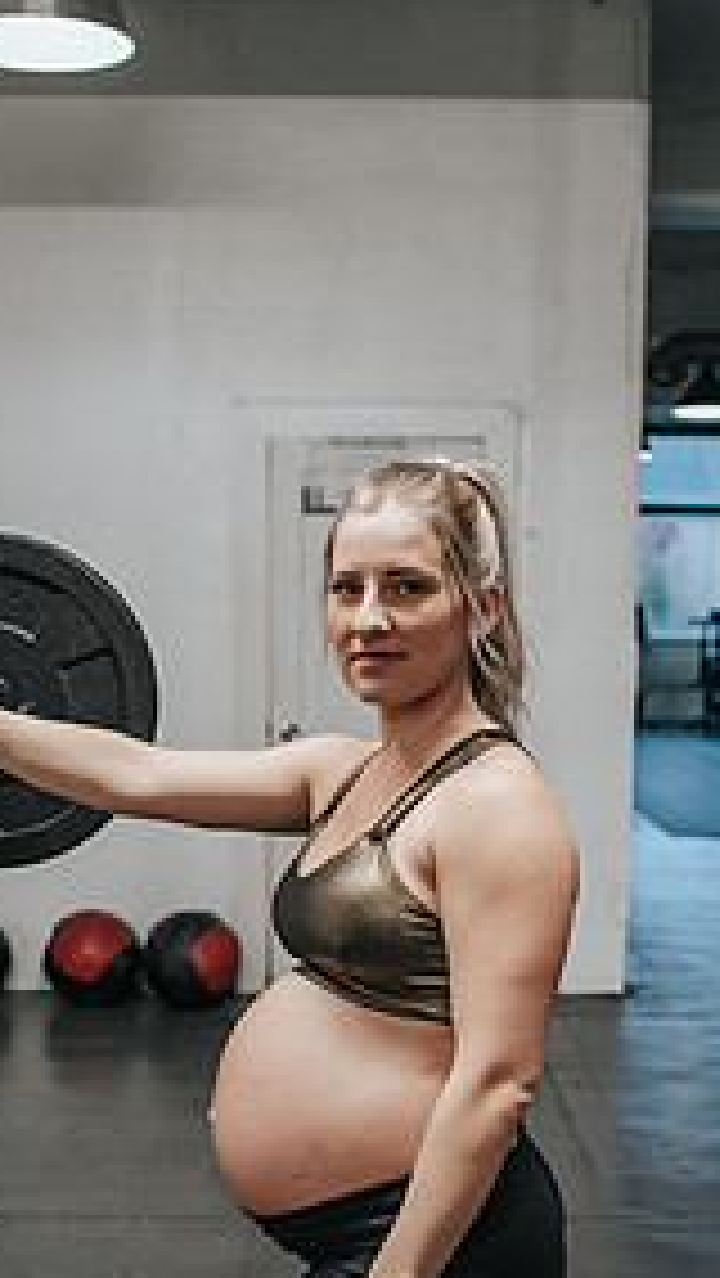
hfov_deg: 20.8
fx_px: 1966
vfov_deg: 35.5
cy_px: 886
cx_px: 356
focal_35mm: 58
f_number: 3.2
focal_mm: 35
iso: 800
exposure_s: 1/250
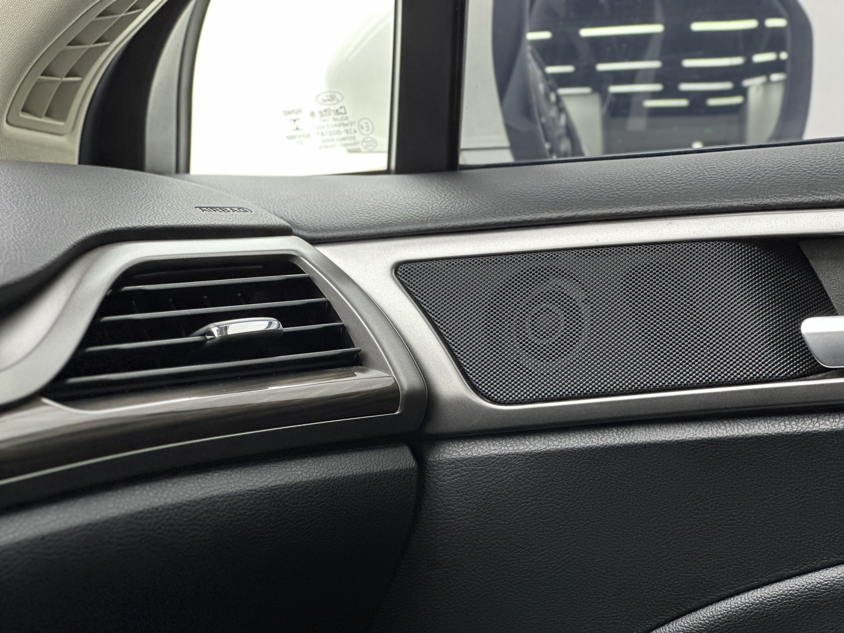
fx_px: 1877
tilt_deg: -2.1
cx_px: 422
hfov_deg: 25.3
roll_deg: +0.9
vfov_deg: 19.1
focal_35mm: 77
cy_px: 316
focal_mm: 9
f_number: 2.8
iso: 160
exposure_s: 1/33
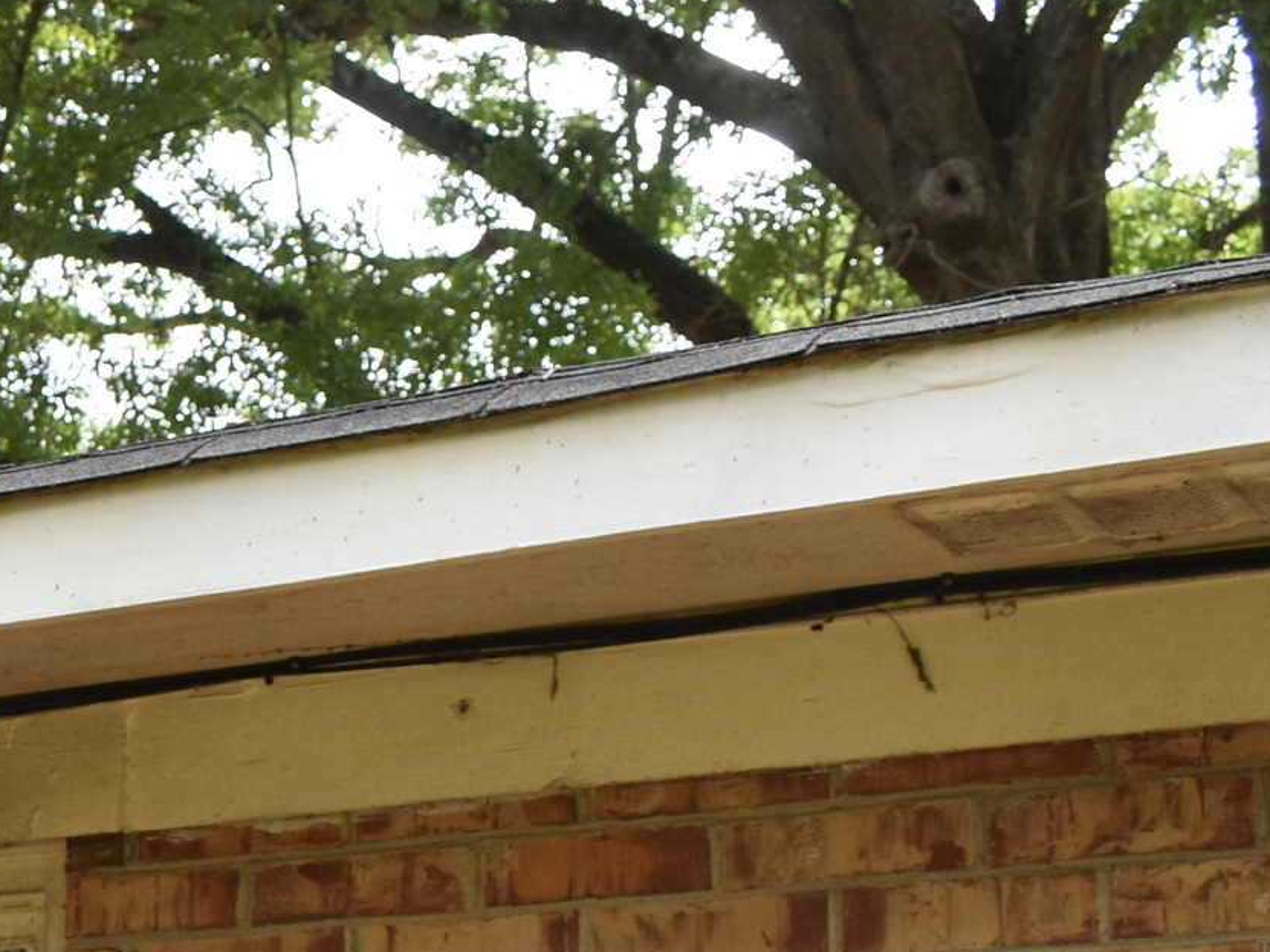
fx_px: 3522
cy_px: 963
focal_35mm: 96
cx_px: -607
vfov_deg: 15.1
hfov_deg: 18.3
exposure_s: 1/250
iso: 400
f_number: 5.6
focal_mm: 18
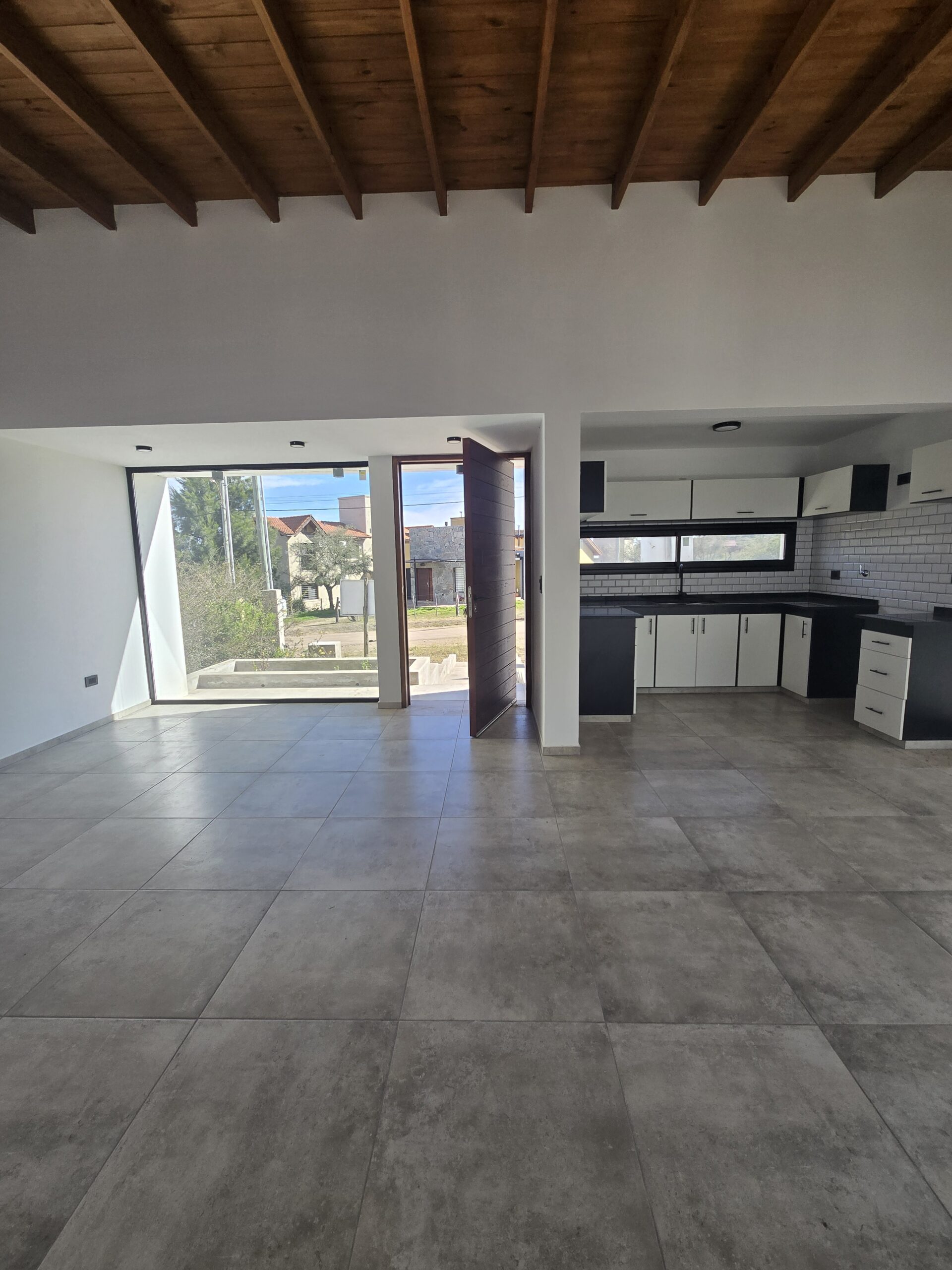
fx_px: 477
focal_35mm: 13
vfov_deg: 106.2
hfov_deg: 89.9
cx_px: 476
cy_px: 635
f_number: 2.2
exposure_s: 1/535
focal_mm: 2.2
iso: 50
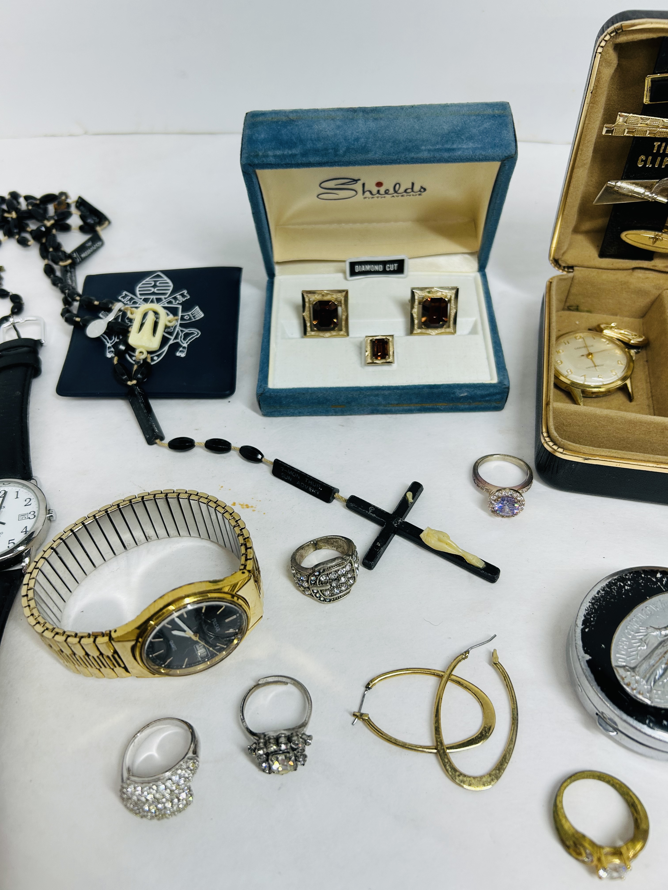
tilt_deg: -50.6
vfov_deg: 67.3
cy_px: 445
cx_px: 334
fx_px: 669
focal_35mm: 26
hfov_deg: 53.1
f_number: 1.5
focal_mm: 5.7
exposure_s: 1/395
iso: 50
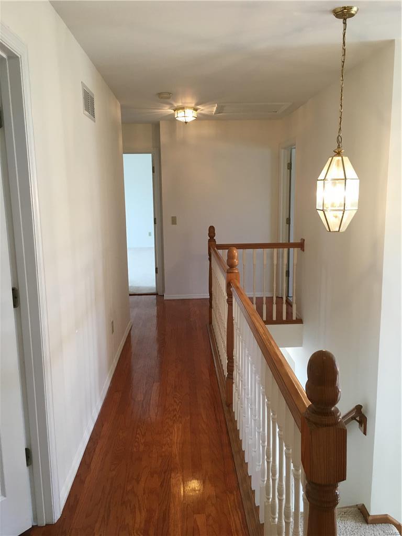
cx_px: 201
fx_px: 449
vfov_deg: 61.7
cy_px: 268
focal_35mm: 29
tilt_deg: -9.7
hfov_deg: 48.2
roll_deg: +1.6
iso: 40
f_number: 2.2
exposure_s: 1/30
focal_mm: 4.15
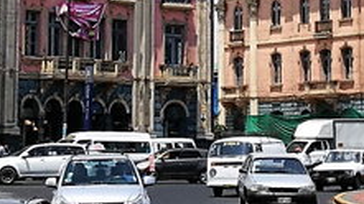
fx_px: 1543
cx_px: 133
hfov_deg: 13.4
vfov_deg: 7.5
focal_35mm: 160
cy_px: -79
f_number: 2.2
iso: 50
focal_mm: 4.5
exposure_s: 1/1125
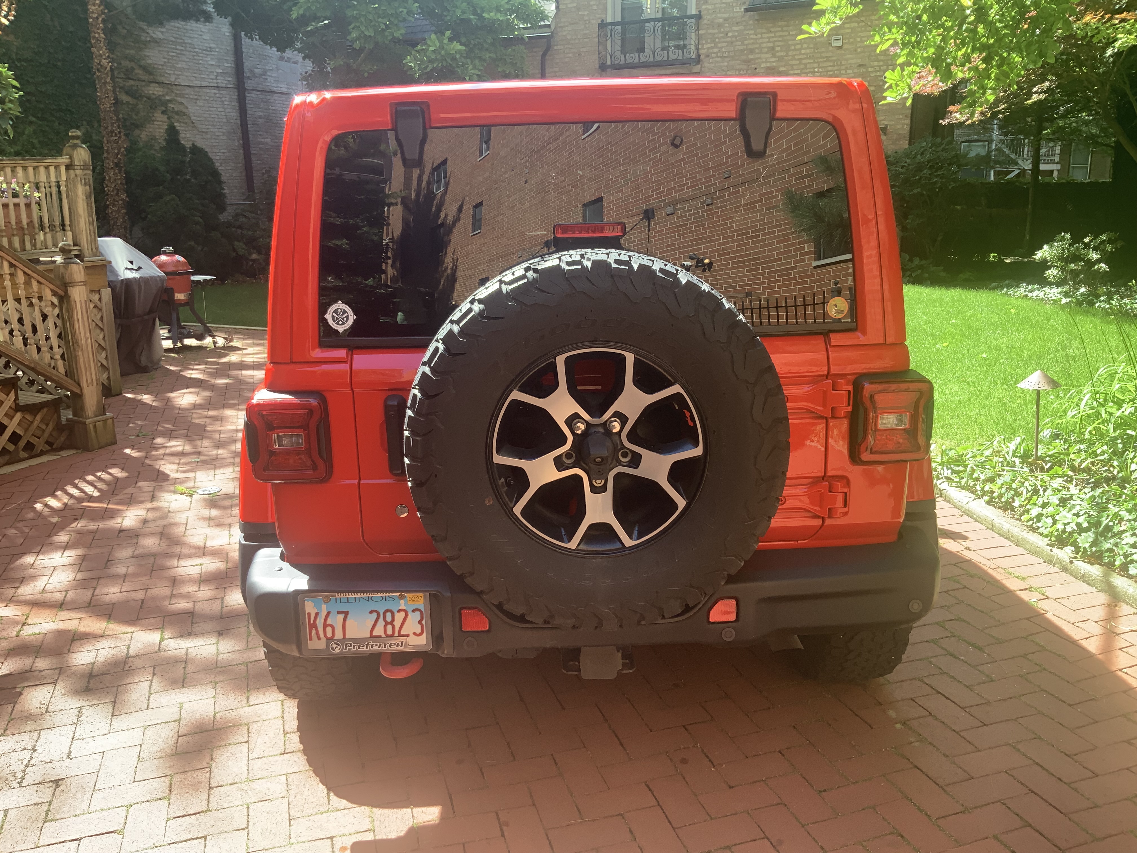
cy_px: 426
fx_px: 953
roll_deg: +0.2
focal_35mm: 29
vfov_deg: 48.2
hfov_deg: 61.7
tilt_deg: -15.3
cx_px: 568
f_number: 1.8
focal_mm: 3
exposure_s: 1/131
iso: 16
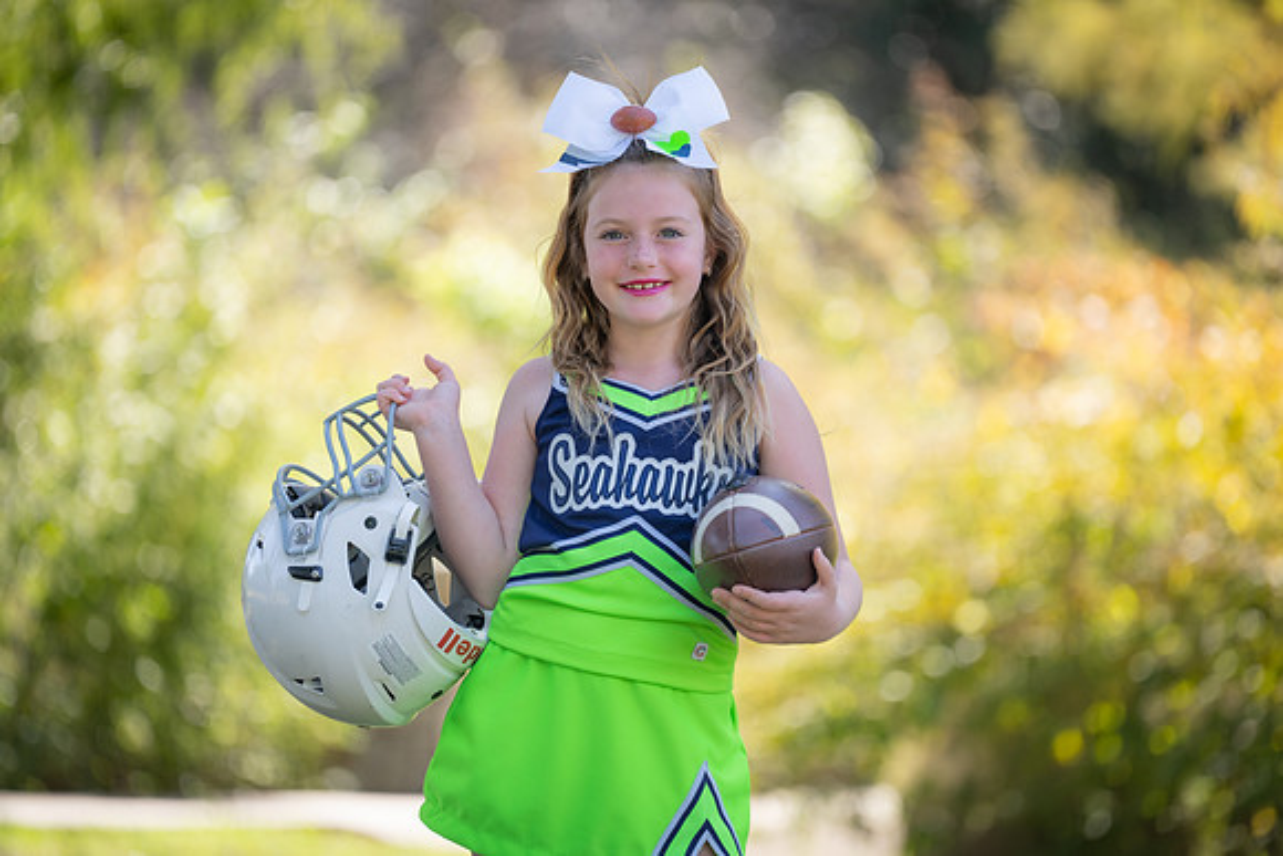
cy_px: 412
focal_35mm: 183
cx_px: 666
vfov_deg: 7.5
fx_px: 6519
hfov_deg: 11.2
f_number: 2.8
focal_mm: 173
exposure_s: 1/400
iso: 100
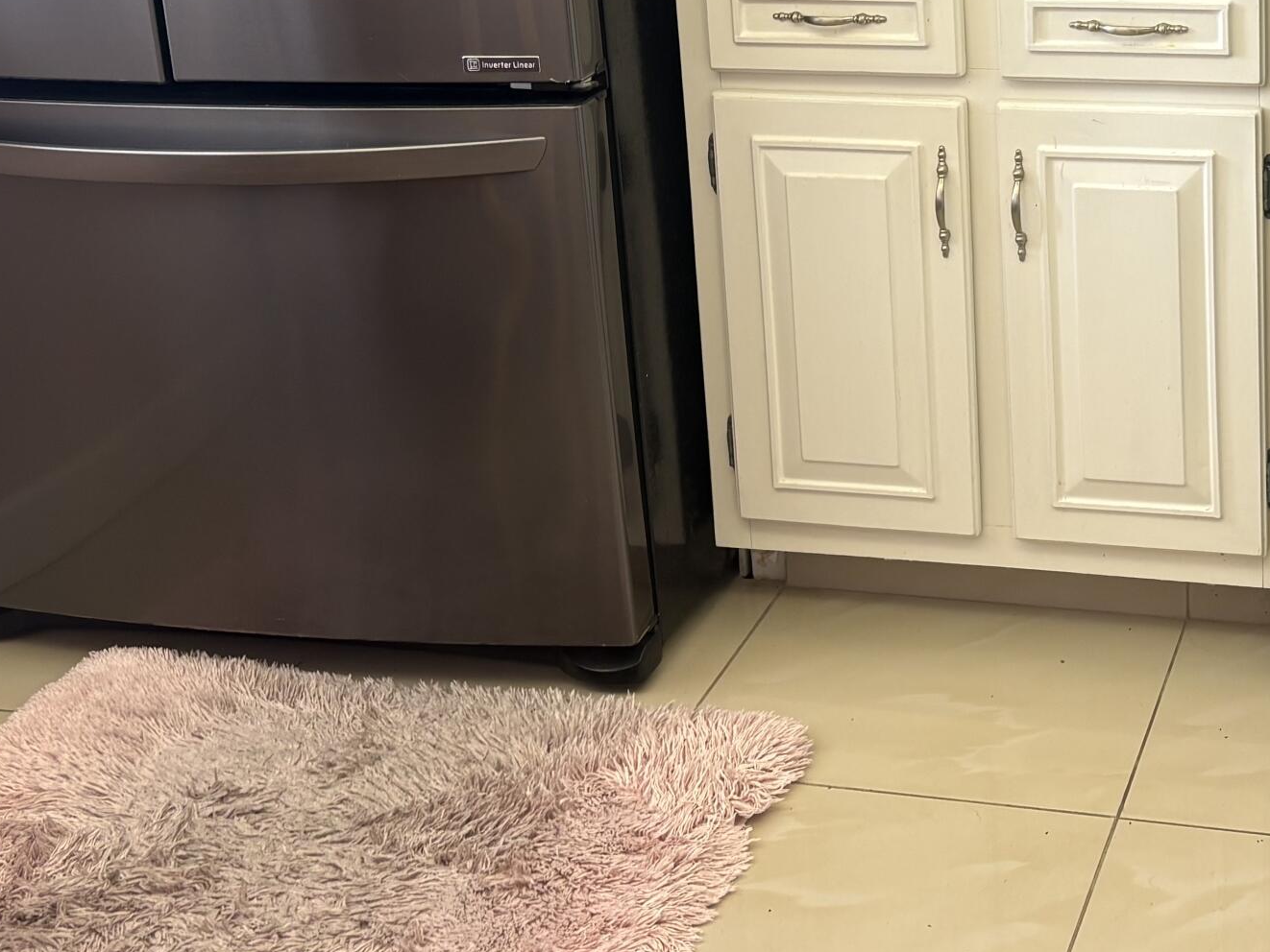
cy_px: 69
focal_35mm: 59
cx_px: 1105
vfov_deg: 24.0
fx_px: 2165
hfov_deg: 31.4
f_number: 1.6
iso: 64
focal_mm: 5.96
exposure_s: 1/60
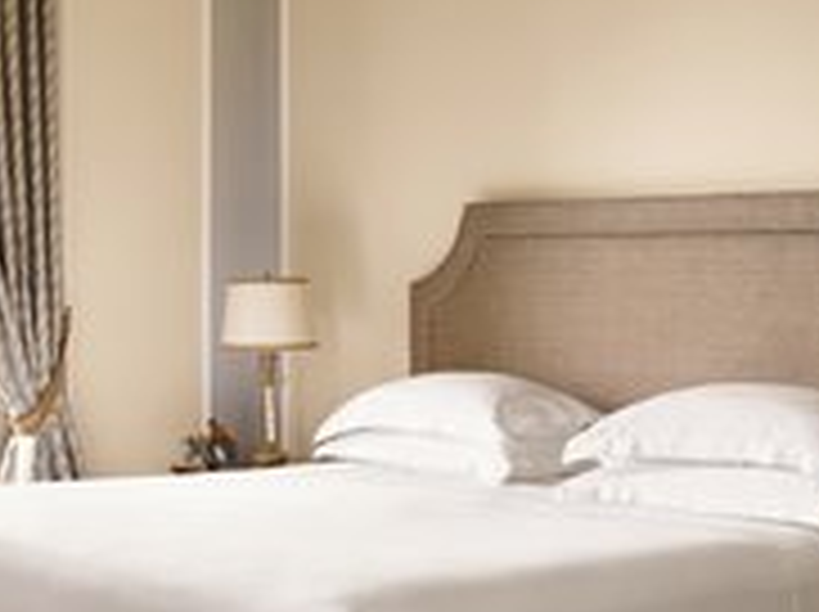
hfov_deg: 25.9
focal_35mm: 74
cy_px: 288
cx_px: 166
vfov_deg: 19.9
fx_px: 1749
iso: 400
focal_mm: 35
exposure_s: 4
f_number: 11
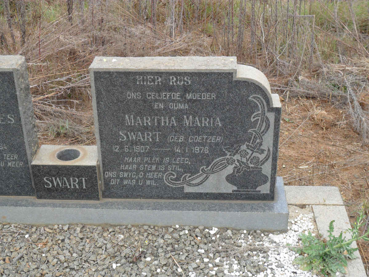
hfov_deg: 36.8
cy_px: 138
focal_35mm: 52
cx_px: 184
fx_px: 554
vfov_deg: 28.0
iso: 100
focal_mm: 9.3
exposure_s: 1/90
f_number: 5
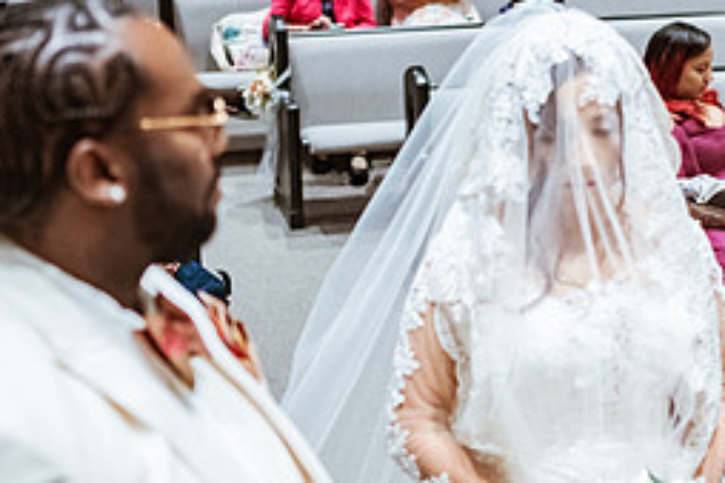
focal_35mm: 80
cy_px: 236
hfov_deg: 25.1
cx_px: 534
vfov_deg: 17.0
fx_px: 1610
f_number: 1.8
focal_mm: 35
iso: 1250
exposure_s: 1/500
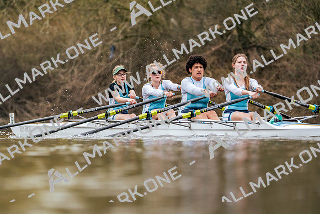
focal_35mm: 400
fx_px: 3556
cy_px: 107
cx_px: 160
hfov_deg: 5.2
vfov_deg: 3.4
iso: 3200
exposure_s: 1/2000
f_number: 6.3
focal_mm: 400
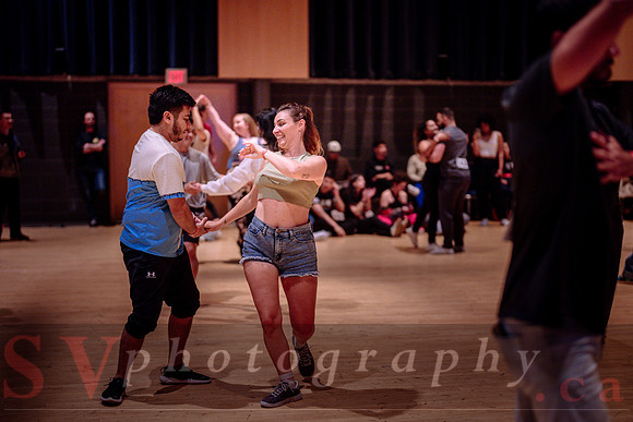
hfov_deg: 33.0
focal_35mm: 61
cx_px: 308
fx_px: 1068
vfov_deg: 22.3
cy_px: 256
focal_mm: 50
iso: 1600
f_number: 1.2
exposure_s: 1/250
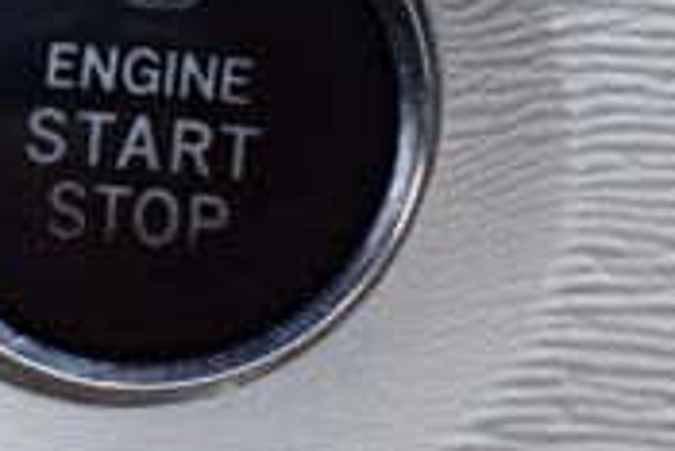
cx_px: 208
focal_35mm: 197
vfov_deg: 7.0
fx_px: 3697
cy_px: 154
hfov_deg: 10.4
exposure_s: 1/25
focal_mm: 36
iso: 400
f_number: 7.1
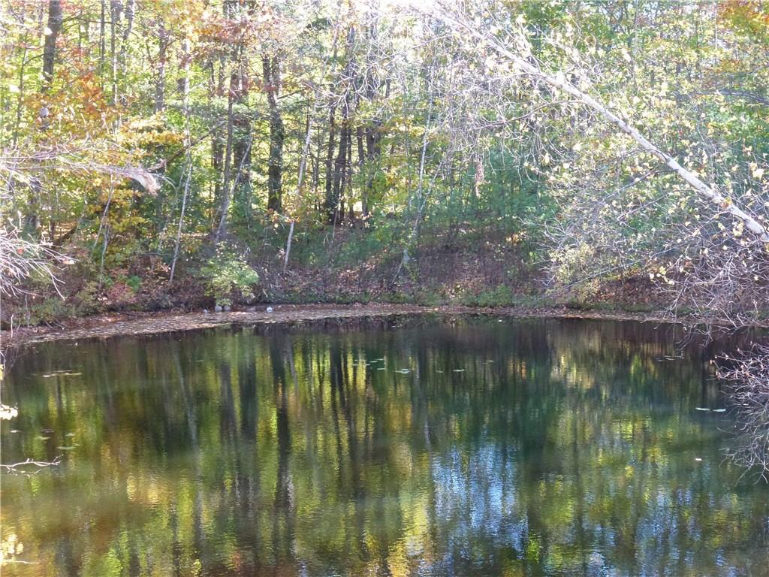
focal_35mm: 49
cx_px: 384
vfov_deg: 29.7
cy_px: 288
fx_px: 1089
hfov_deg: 38.9
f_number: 4.1
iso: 400
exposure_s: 1/80
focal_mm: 8.7
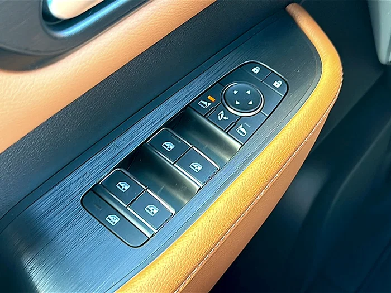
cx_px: 196
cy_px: 146
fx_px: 463
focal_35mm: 41
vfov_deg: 35.1
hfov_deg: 45.8
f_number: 1.78
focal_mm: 6.86
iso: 125
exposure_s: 1/80
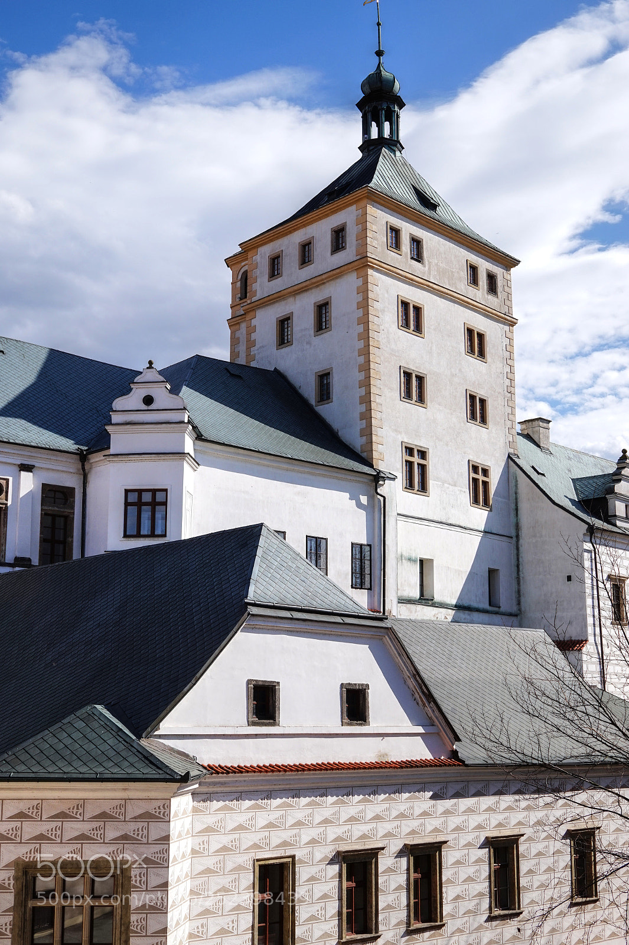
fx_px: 1181
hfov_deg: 29.8
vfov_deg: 43.6
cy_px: 472
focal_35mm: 45
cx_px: 314
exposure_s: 1/200
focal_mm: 30
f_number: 14
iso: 100
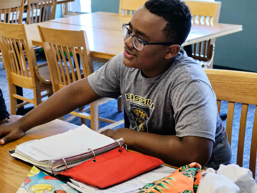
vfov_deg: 19.2
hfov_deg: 25.6
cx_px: 59
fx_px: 557
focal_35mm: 75
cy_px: 10
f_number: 3.6
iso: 3200
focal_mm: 23
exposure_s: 1/250
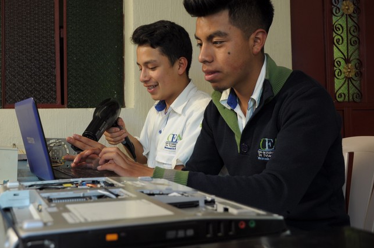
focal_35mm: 45
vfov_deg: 29.7
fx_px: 467
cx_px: 153
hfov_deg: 43.5
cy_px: 105
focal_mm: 24
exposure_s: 1/125
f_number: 5.6
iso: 200
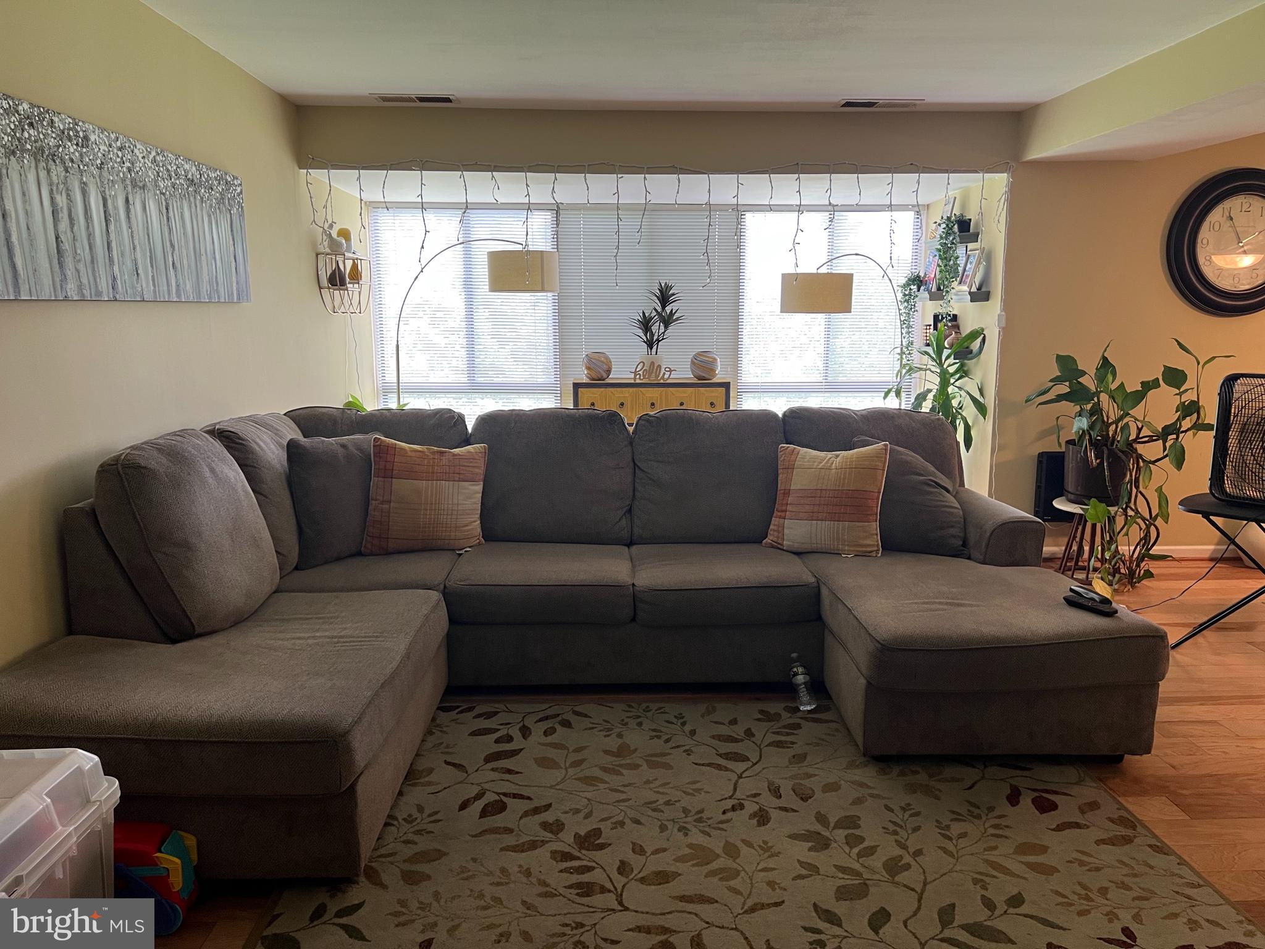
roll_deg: +0.7
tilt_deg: -10.1
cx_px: 632
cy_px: 474
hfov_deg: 67.3
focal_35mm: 26
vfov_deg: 53.1
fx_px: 950
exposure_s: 1/60
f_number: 1.5
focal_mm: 5.7
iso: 80
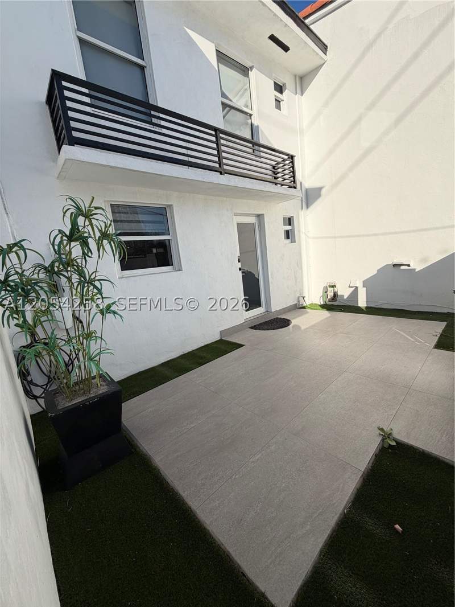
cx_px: 228
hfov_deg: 85.7
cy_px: 304
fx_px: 245
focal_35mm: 14
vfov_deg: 102.1
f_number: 2.2
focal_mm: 2.22
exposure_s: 1/888
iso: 20
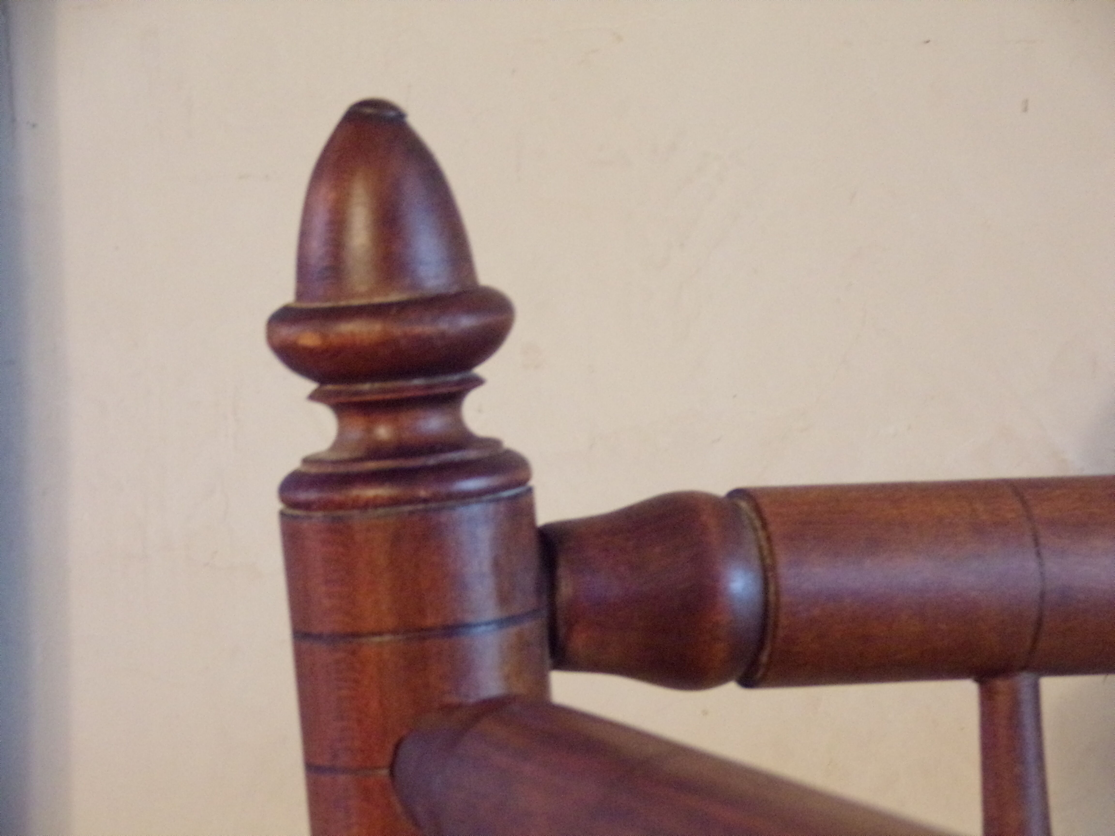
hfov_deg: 11.3
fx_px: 5637
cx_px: 558
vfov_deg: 8.5
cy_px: 418
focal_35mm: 175
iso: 800
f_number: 4.7
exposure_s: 1/13
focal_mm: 31.3
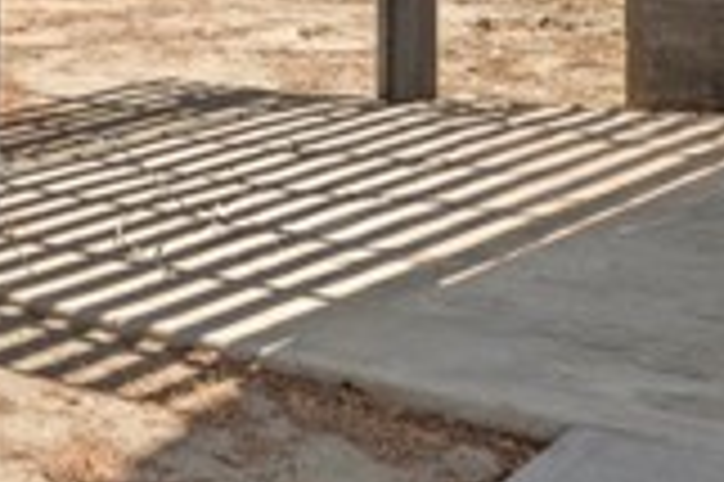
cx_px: -459
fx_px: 1627
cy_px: -221
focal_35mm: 81
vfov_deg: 15.6
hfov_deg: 20.3
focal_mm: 12
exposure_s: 1/320
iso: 200
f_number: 8
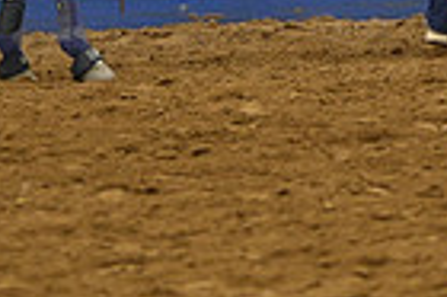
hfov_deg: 4.7
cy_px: -232
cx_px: 271
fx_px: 5407
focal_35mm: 436
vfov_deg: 3.1
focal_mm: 105
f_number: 2.8
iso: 2500
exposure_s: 1/320
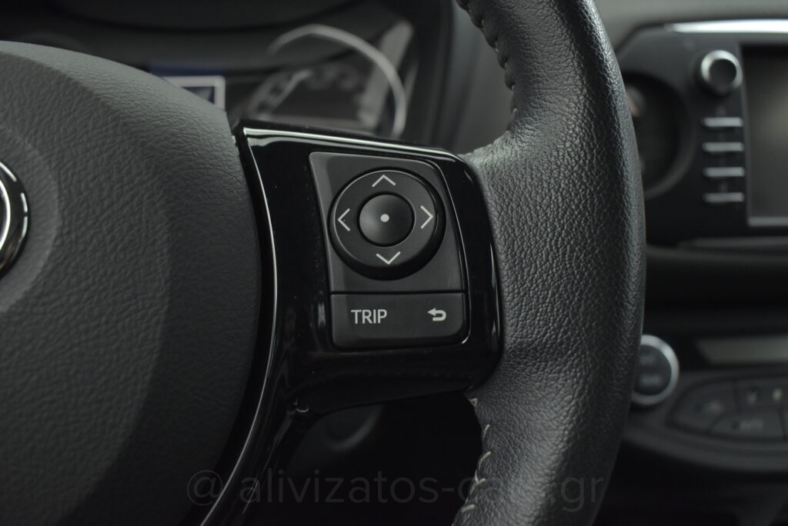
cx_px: 394
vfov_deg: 41.8
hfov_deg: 59.5
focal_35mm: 32
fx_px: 690
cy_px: 263
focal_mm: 21
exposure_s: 1/80
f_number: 3.8
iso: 1600
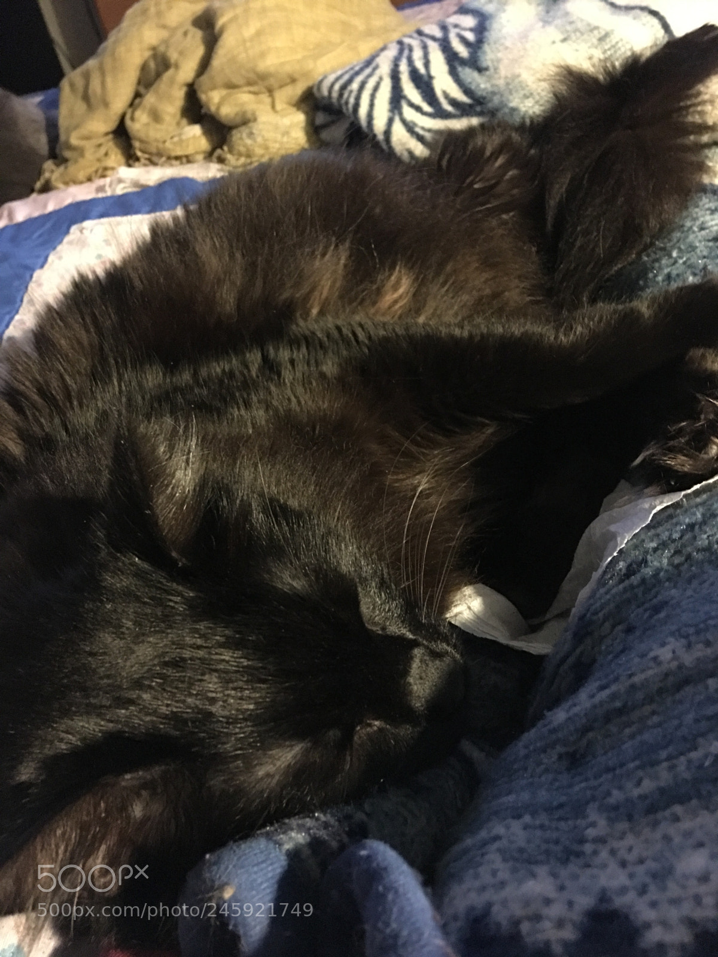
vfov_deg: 61.7
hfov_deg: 48.2
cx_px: 359
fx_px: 802
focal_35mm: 29
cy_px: 478
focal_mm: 4.15
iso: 400
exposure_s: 1/4
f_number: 2.2
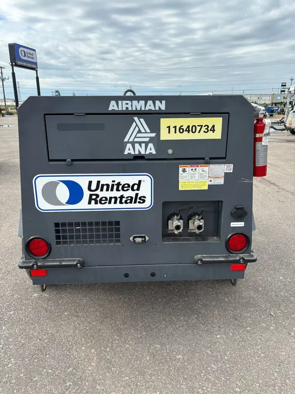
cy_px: 197
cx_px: 148
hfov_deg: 53.1
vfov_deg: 67.3
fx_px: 295
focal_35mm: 26
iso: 50
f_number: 1.6
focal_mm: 5.96
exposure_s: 1/1984
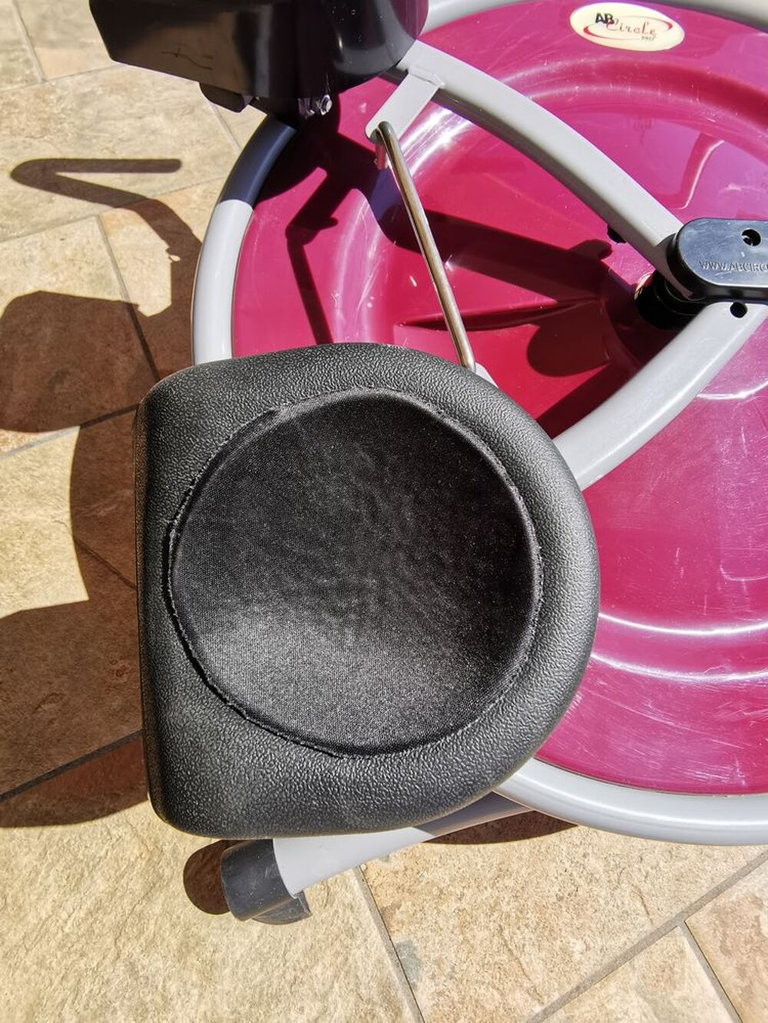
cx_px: 384
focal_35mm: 17
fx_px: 503
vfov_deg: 91.0
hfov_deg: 74.7
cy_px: 512
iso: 50
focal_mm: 2.26
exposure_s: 1/1110
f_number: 2.2
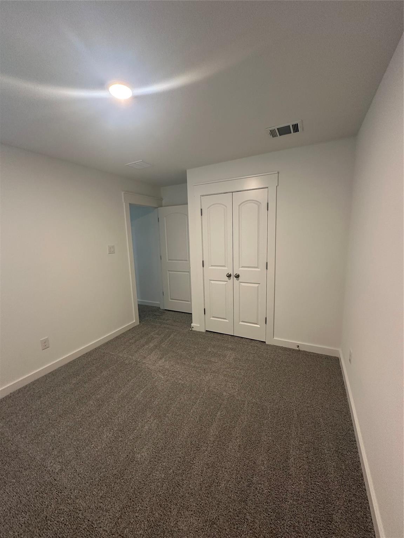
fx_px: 218
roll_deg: +1.7
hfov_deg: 85.7
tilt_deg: -8.6
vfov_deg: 102.1
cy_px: 269
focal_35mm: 14
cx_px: 202
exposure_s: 1/60
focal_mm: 2.22
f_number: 2.2
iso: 250
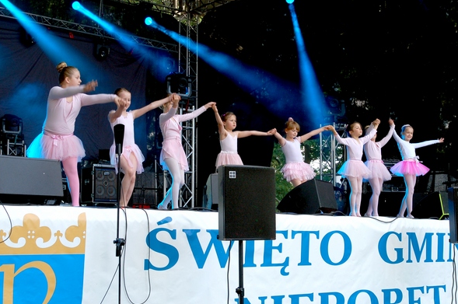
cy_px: 158
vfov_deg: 22.6
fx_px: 762
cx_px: 234
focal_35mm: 60
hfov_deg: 33.4
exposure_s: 1/125
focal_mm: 38
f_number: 6.3
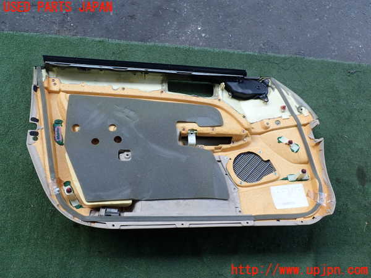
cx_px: 186
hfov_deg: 60.0
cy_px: 139
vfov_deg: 46.8
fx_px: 322
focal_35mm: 30
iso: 100
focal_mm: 5.4
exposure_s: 1/125
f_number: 3.2
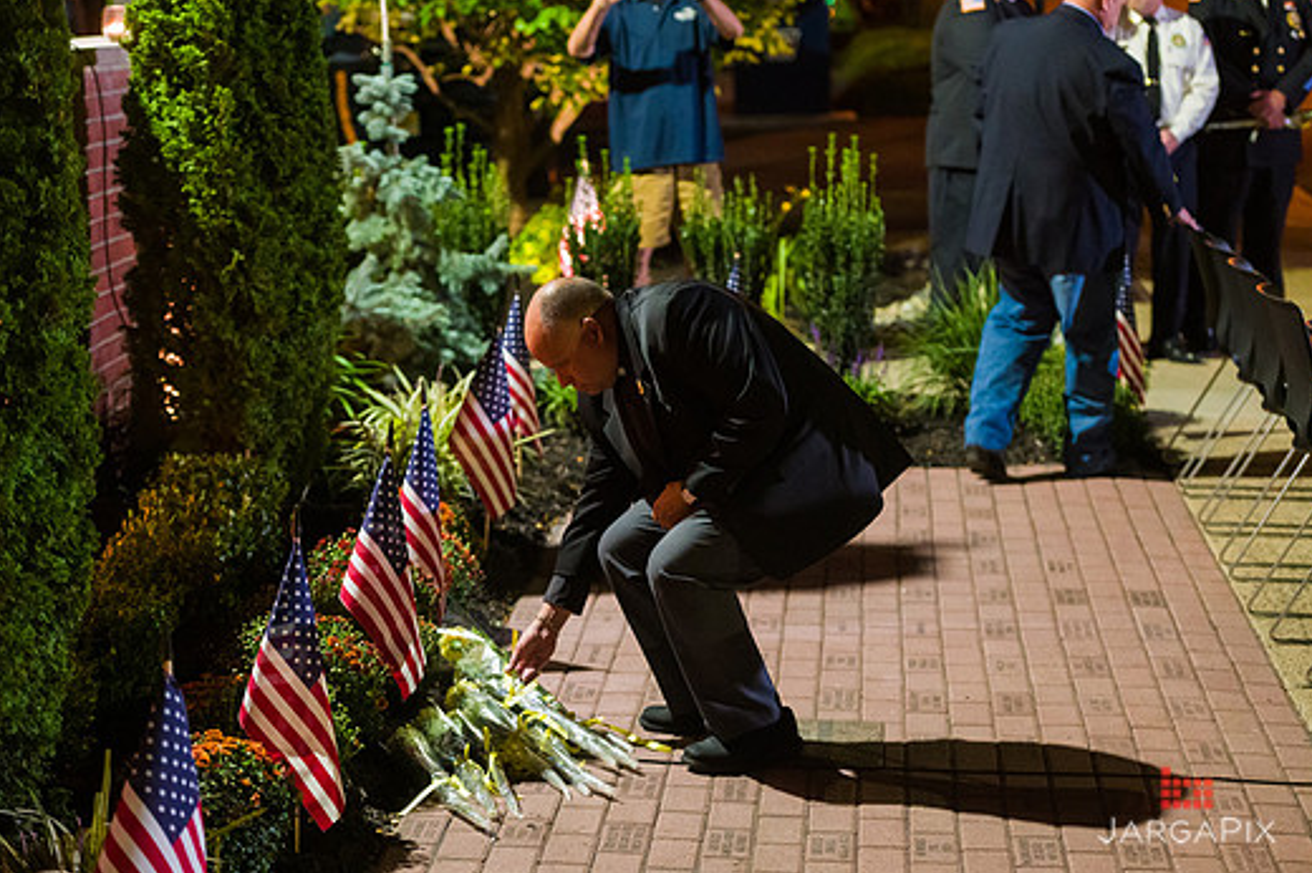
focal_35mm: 87
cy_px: 411
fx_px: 3169
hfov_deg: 23.4
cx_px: 608
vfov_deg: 15.7
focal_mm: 78
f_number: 3.2
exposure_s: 1/60
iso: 8000
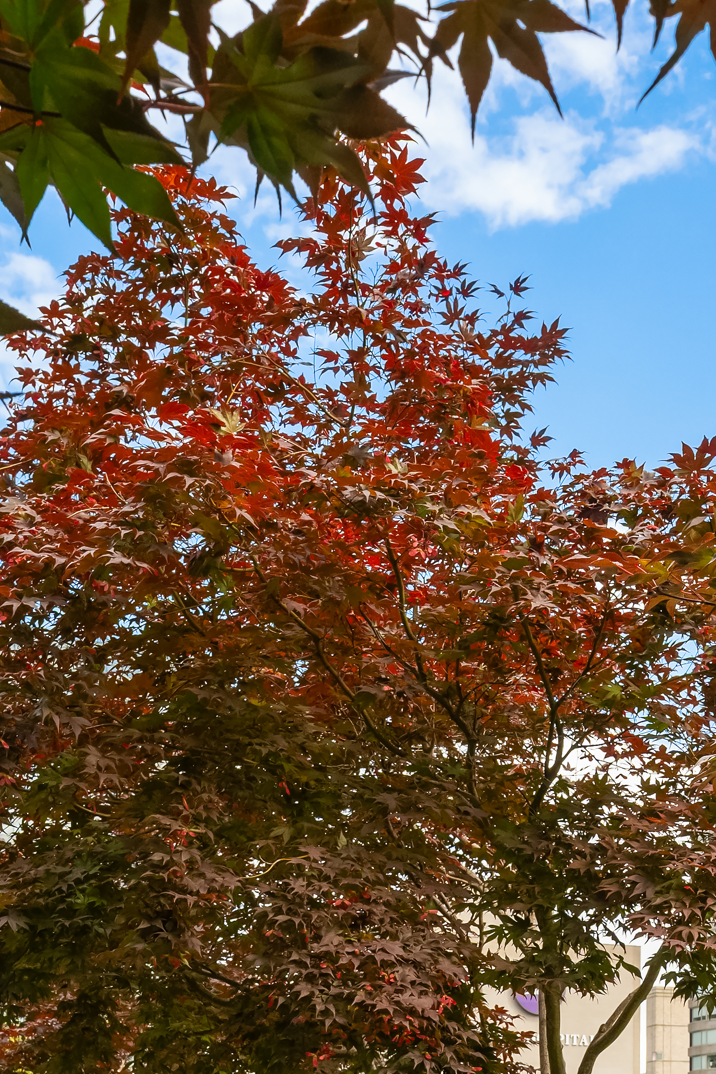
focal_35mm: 63
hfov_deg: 21.6
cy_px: 1236
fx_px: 1879
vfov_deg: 28.4
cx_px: 380
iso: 400
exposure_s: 1/100
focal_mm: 24
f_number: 9
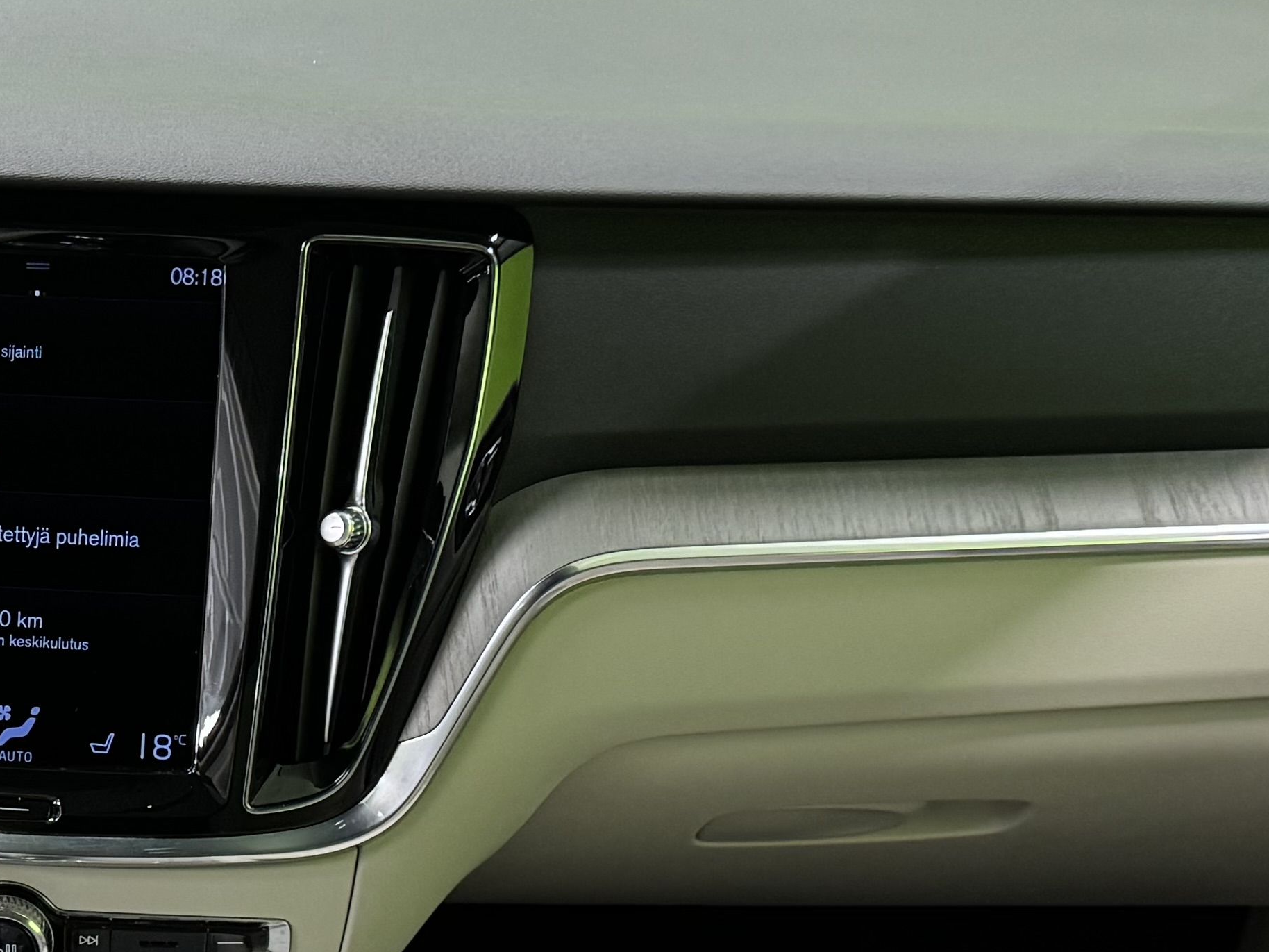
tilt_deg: -34.1
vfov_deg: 18.5
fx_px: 2749
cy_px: 1168
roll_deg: +0.0
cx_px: -3
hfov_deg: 24.8
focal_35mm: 75
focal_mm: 6.76
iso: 250
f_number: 1.78
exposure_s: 1/50
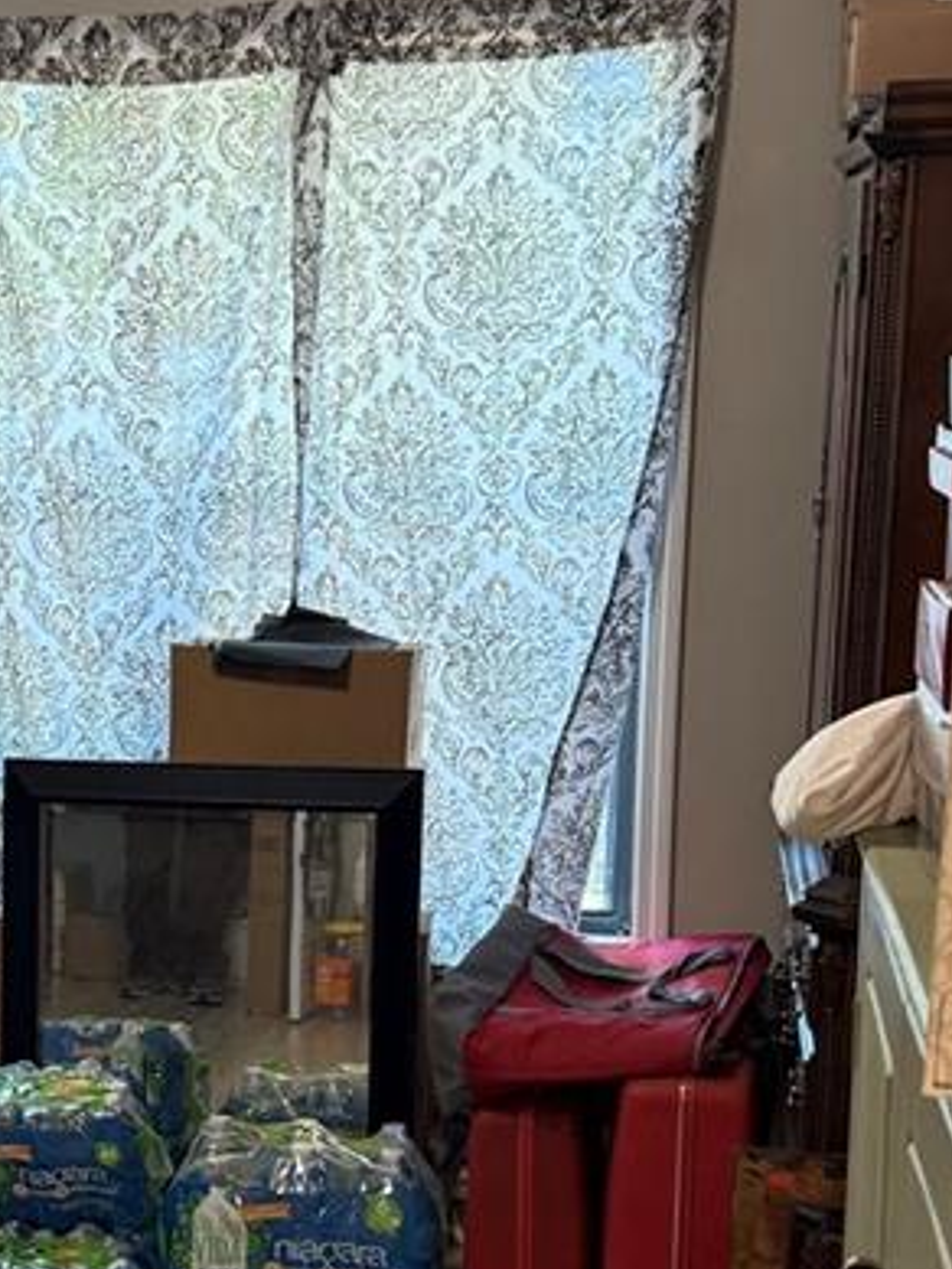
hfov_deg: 19.2
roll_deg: +0.9
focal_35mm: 74
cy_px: 930
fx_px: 2712
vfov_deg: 26.0
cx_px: -59
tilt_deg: -13.0
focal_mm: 6.76
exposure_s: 1/60
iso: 160
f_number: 1.78
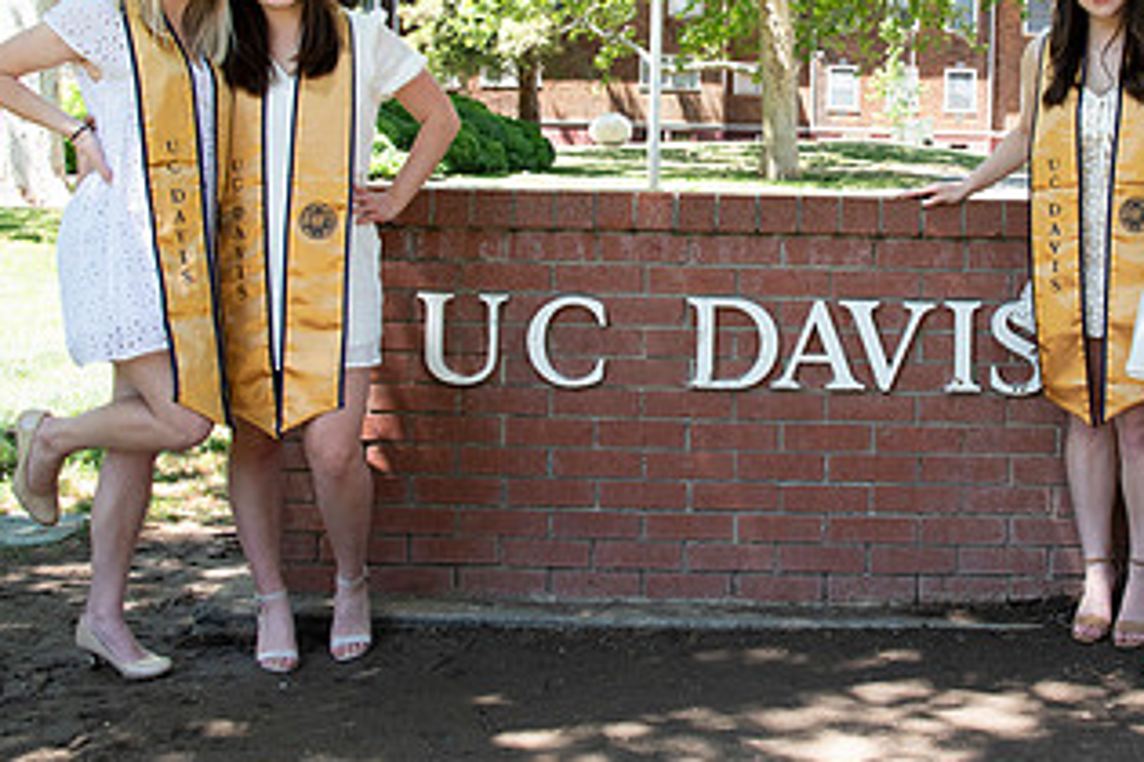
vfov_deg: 22.8
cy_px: 190
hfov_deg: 33.5
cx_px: 799
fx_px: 1875
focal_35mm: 59
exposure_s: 1/320
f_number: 5.6
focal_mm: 32
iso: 640
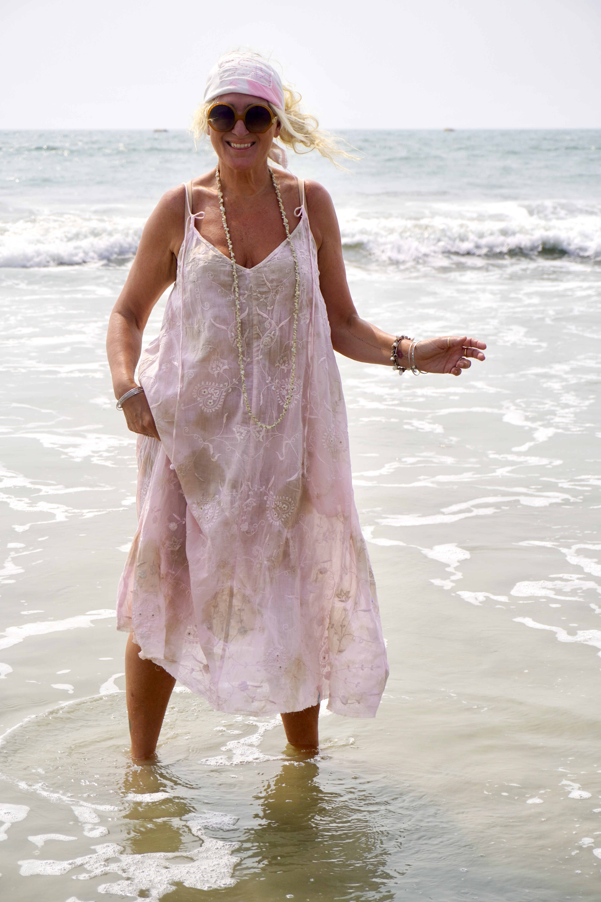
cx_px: 300
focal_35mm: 69
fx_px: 1728
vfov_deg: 29.2
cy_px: 451
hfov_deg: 19.7
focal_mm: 46
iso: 100
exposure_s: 1/800
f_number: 5.6
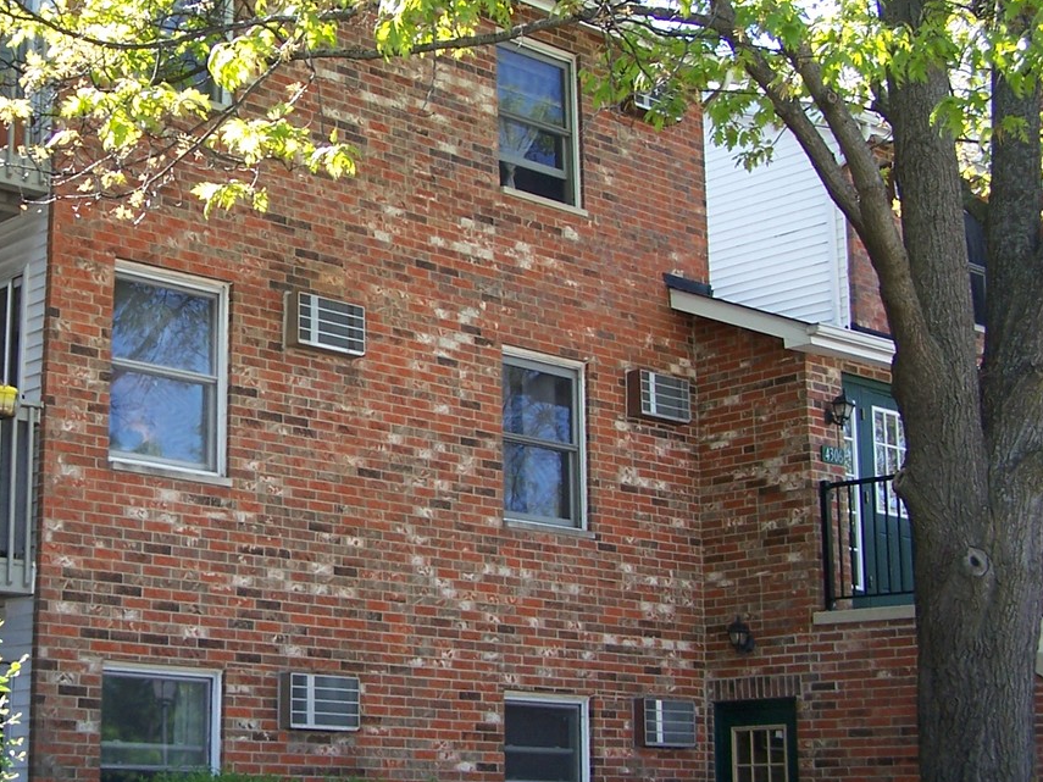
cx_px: 227
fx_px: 1928
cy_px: 342
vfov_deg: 22.9
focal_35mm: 64
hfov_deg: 29.7
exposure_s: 1/160
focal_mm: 6.3
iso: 80
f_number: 2.8
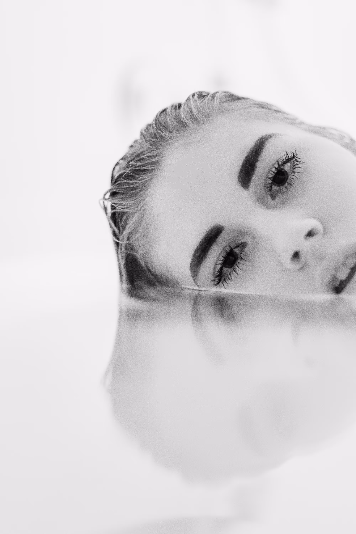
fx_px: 816
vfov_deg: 36.2
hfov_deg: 24.6
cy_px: 267
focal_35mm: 55
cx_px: 178
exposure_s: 1/20
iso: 1000
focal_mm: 55
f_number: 2
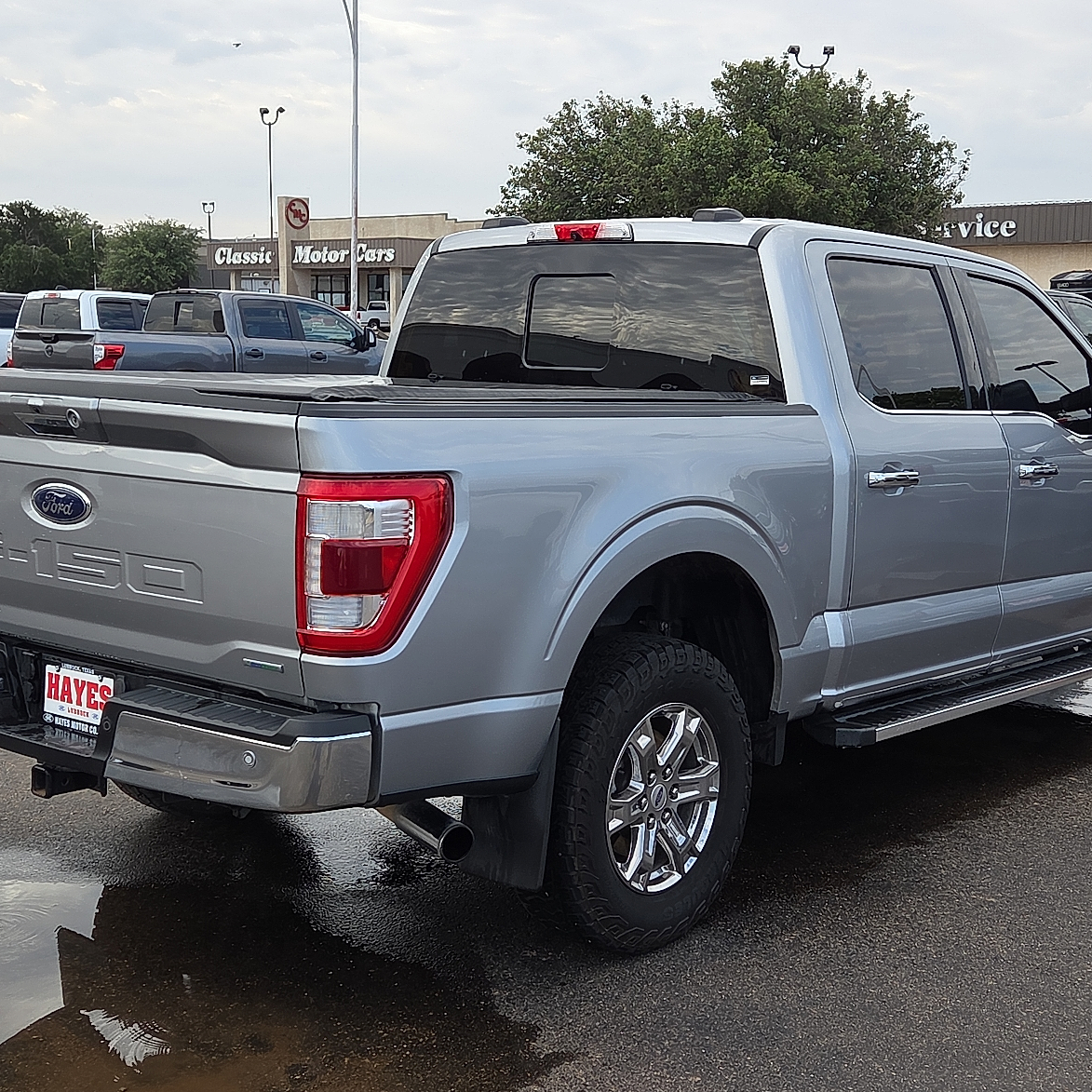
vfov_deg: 36.1
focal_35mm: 47
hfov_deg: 36.1
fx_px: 1677
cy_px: 536
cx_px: 542
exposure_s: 1/1250
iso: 76
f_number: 1.8
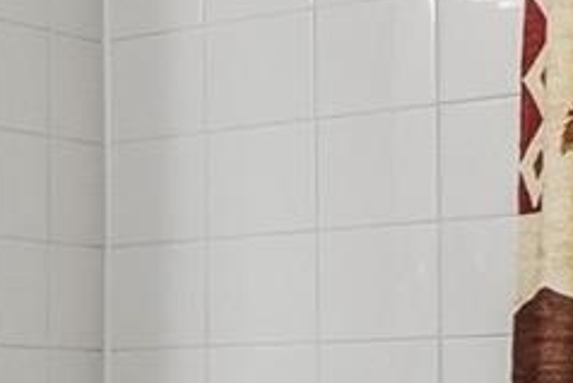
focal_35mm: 121
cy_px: 477
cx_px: -862
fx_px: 1927
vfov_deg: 11.1
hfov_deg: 12.6
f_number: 8
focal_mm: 12
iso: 400
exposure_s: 1/8
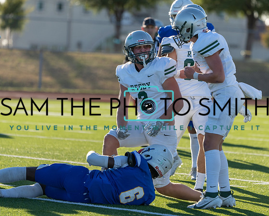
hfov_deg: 5.6
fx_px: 2727
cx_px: 162
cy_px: 108
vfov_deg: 4.5
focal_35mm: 342
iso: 500
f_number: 5.6
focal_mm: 303
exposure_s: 1/1250
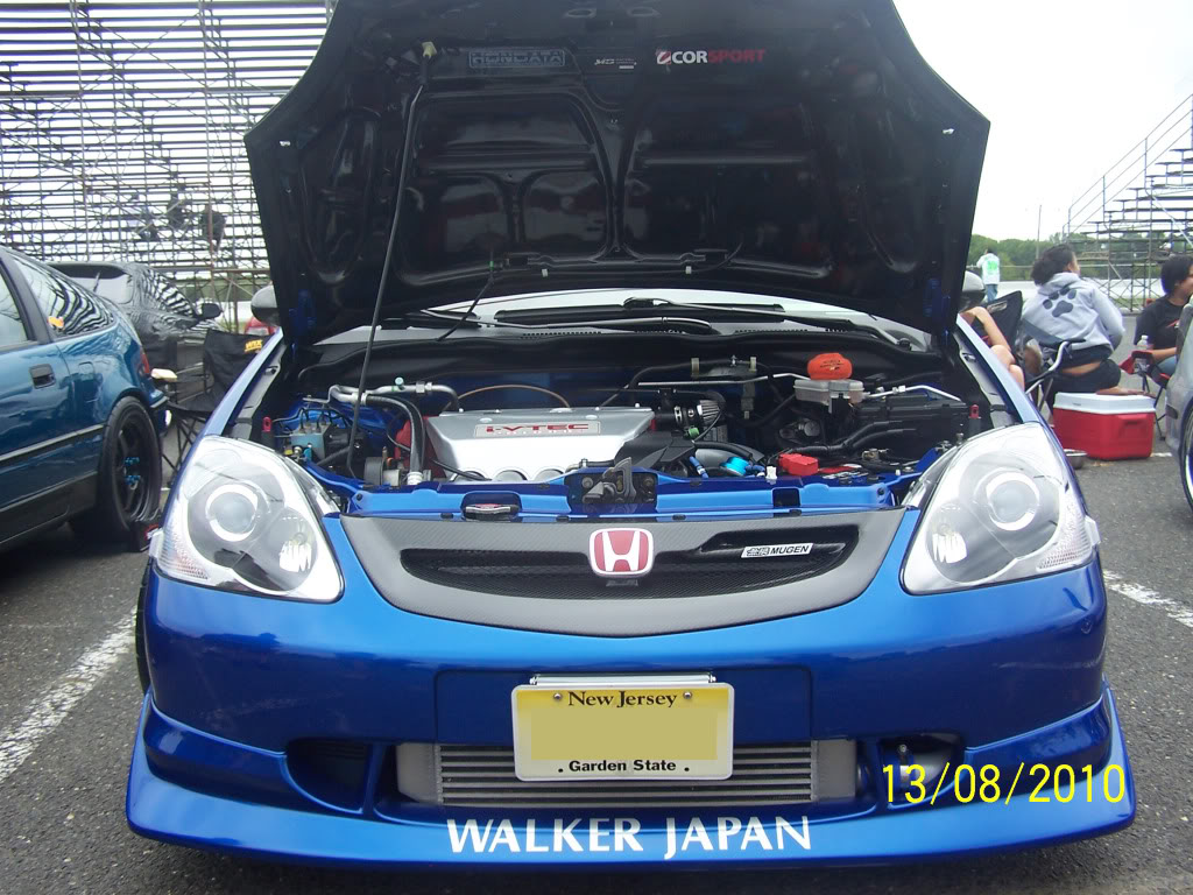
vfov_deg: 37.7
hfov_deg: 49.0
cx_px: 596
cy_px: 448
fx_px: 1310
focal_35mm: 38
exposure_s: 1/180
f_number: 2.8
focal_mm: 6.3
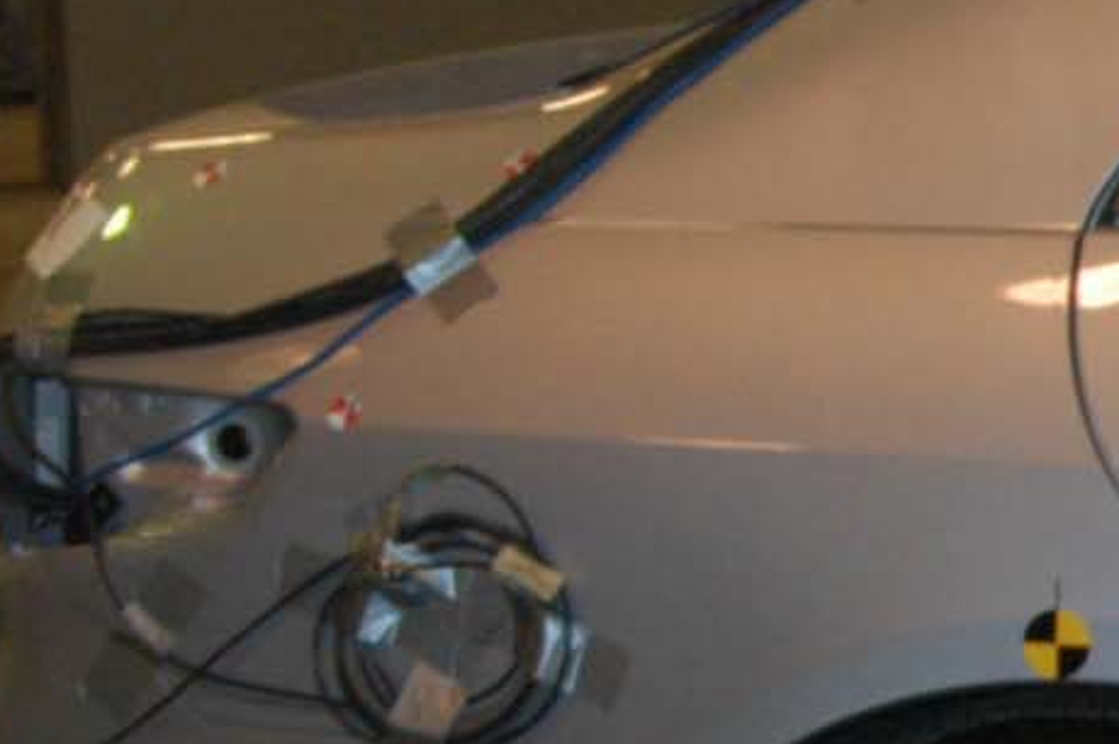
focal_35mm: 284
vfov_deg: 4.8
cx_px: 3009
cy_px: 708
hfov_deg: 6.7
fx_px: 8829
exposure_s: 1/60
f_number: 5.6
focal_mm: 29
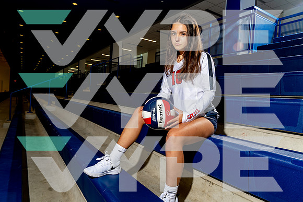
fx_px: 202
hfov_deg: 73.7
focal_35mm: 24
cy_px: 101
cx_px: 152
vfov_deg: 53.2
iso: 250
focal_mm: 24
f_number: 5.6
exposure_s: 1/250
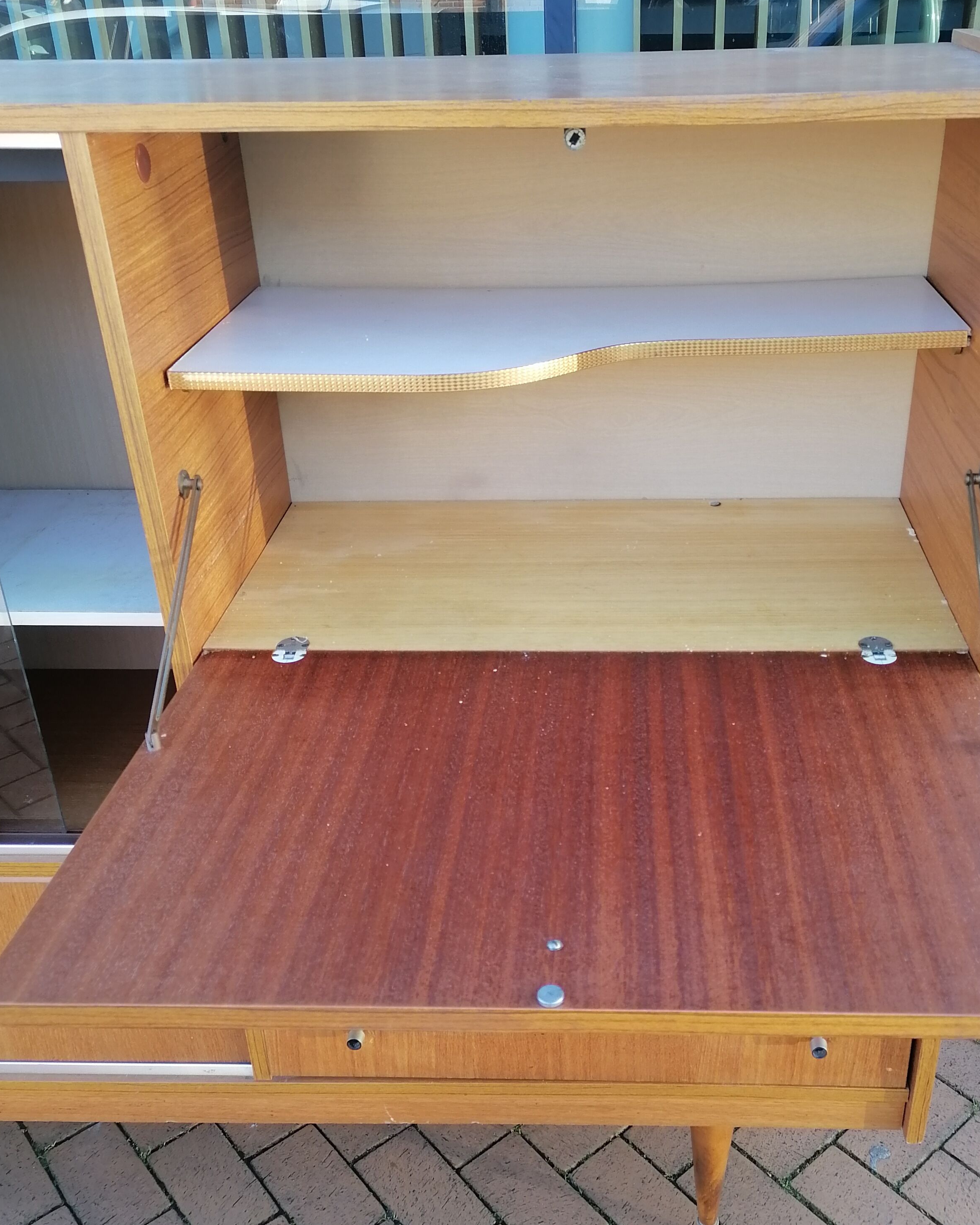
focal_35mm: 36
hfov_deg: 41.0
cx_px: 584
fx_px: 1305
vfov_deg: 50.2
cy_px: 654
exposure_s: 1/100
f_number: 1.8
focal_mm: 5.4
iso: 50
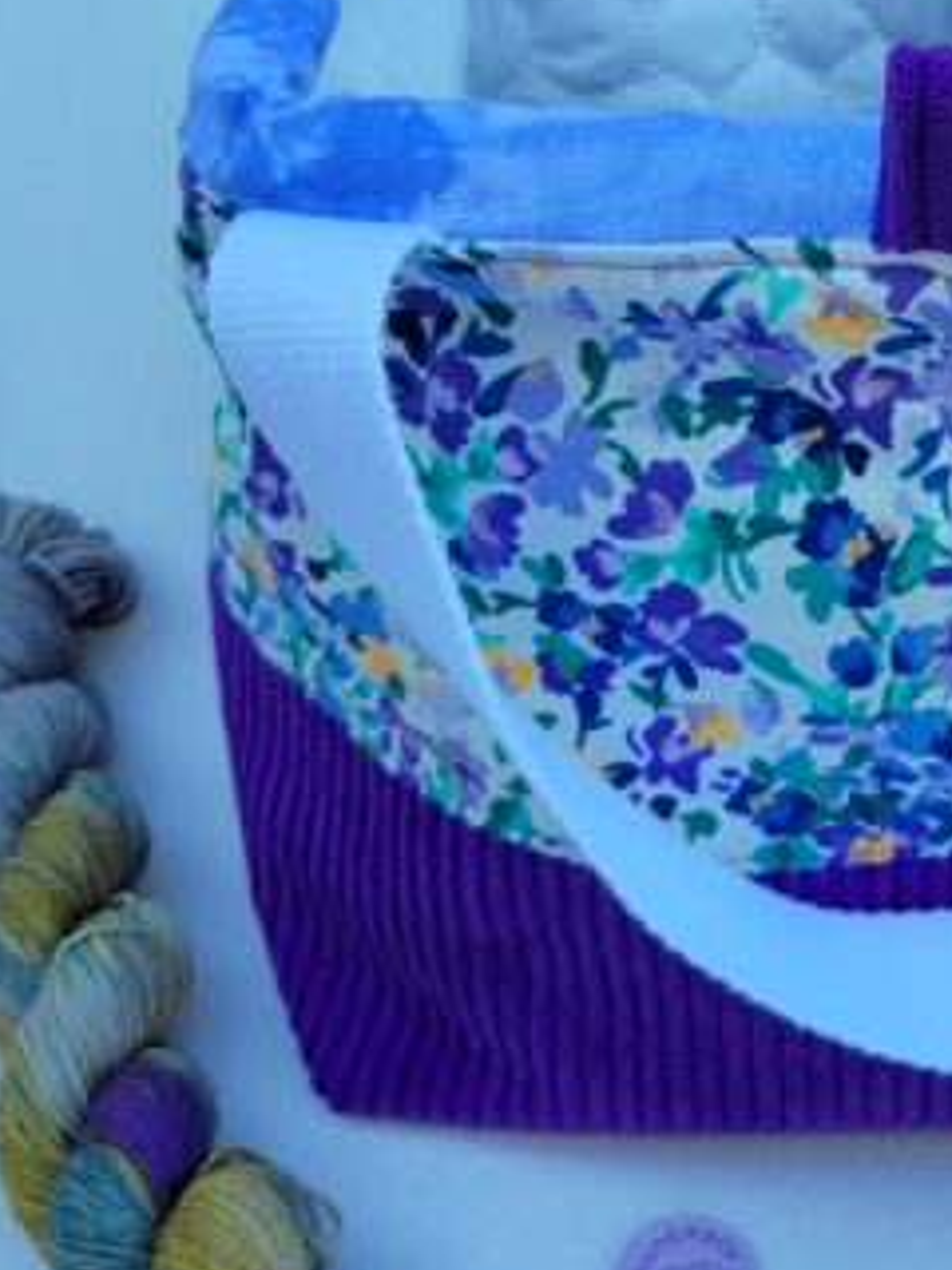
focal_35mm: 65
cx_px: 896
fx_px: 2383
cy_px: 190
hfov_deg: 21.9
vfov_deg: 28.9
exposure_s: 1/200
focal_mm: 5.4
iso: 40
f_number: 1.8
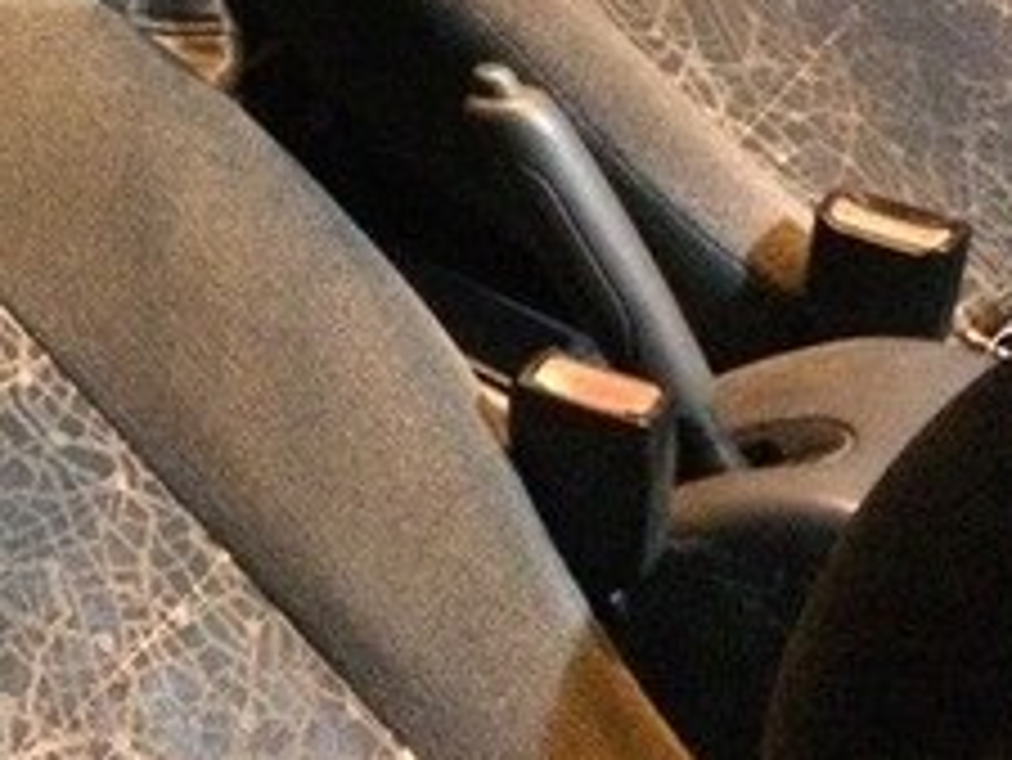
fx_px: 2486
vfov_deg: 16.9
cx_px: -324
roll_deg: -13.0
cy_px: -61
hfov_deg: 20.8
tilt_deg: -41.7
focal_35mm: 85
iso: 1600
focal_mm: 4.15
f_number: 2.2
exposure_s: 1/17
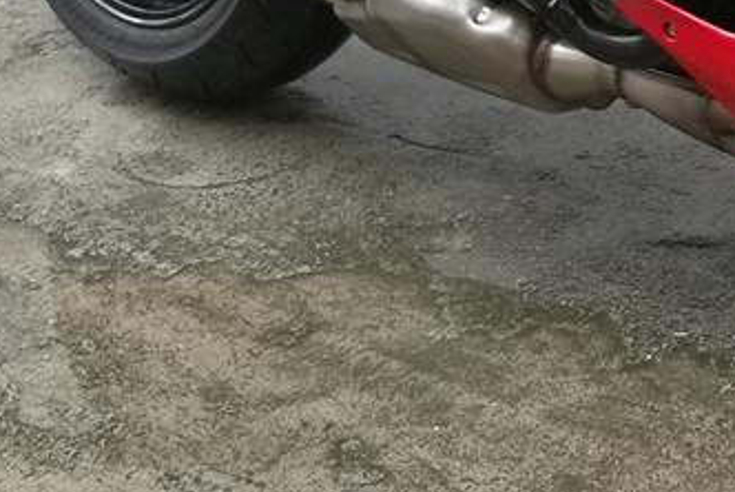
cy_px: -308
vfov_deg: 9.4
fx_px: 2881
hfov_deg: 14.2
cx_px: 837
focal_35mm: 141
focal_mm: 4.04
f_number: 2
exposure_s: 1/50
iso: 64
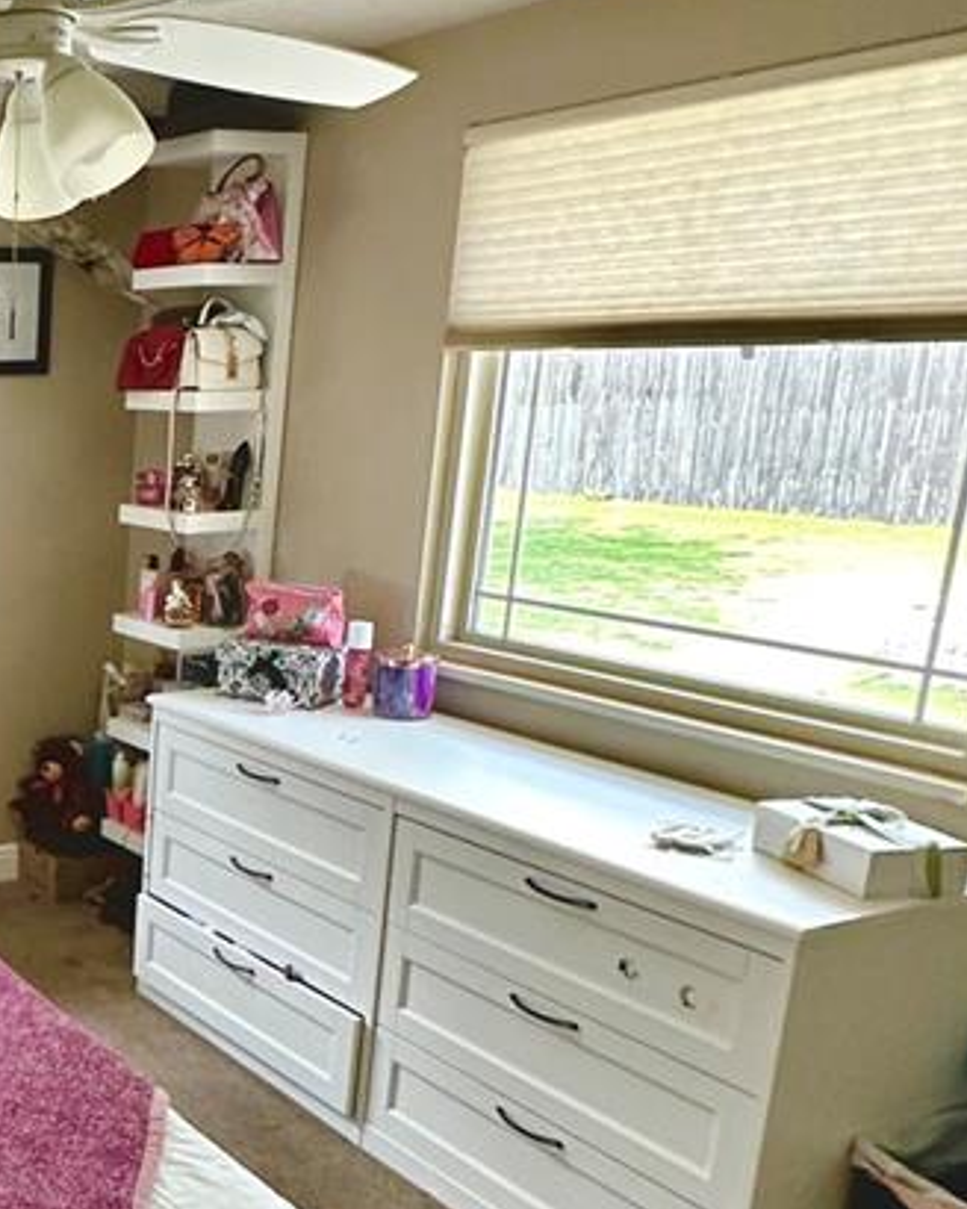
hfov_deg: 30.2
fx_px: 1431
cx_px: -265
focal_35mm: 40
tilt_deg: -14.1
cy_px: 740
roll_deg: +0.3
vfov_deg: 45.5
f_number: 2.2
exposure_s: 1/120
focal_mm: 2.22
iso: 250
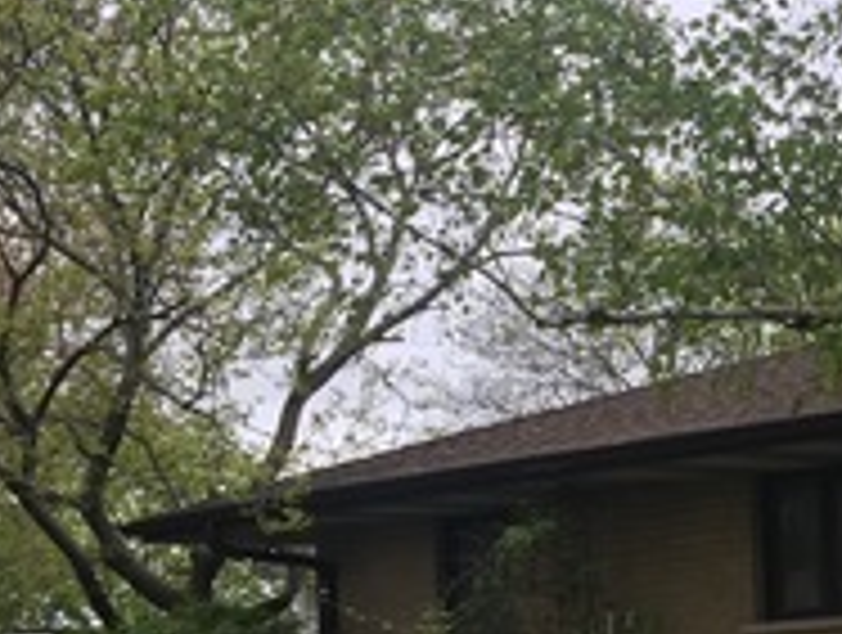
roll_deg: +1.6
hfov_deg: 18.1
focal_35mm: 99
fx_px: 2413
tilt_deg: +2.5
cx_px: 1189
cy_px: 571
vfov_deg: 14.8
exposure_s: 1/206
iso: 32
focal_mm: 4.15
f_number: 2.2
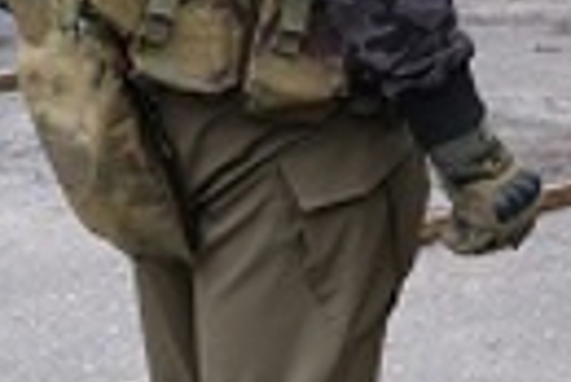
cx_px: 1045
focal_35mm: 167
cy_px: -57
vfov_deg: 8.2
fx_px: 2652
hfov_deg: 11.4
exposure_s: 1/140
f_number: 4
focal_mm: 19.6
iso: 160
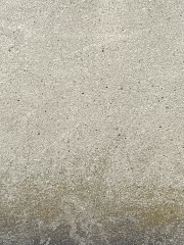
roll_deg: +0.5
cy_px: 330
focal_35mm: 130
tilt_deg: -13.8
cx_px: -185
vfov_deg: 14.5
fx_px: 921
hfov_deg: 10.5
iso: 50
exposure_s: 1/913
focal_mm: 5.1
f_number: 1.6
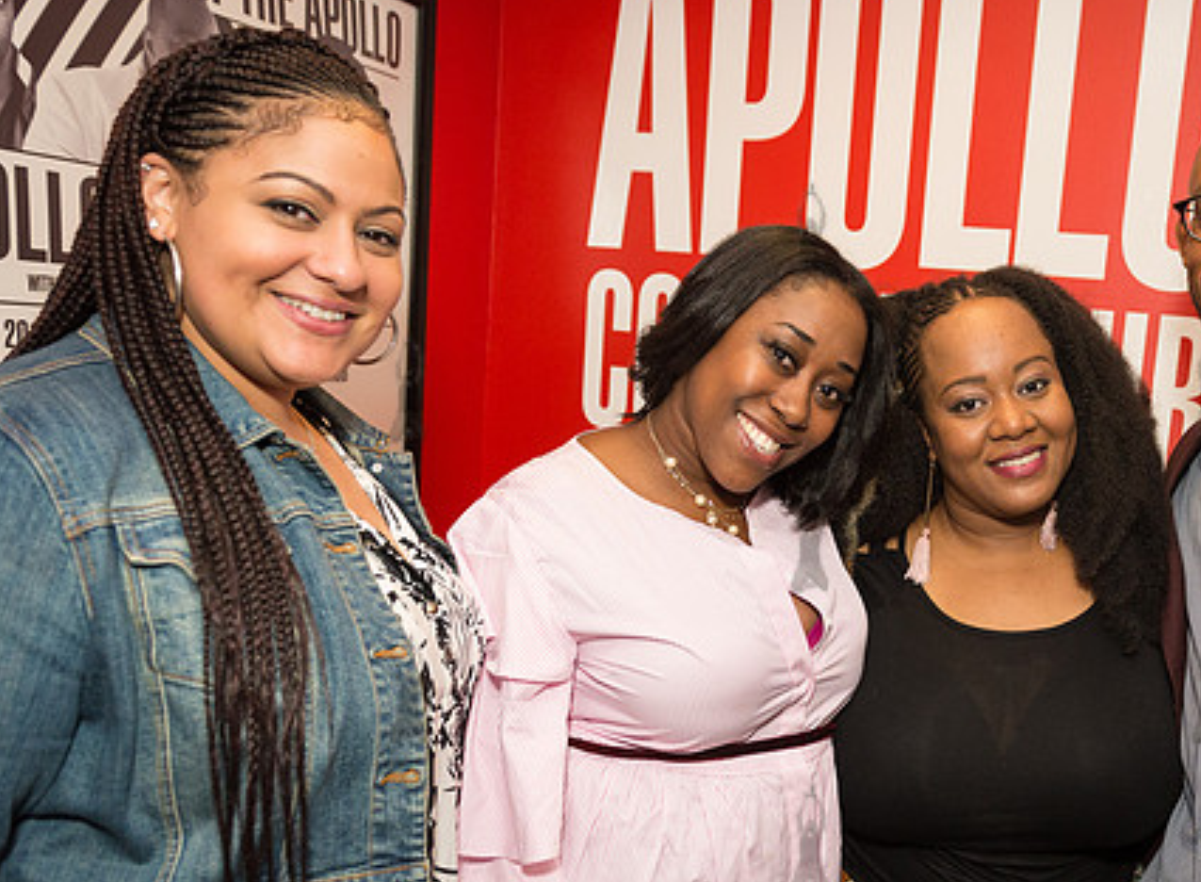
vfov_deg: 38.9
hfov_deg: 49.4
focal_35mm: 36
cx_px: 918
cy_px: 555
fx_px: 1240
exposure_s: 1/500
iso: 2000
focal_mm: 24
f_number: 4
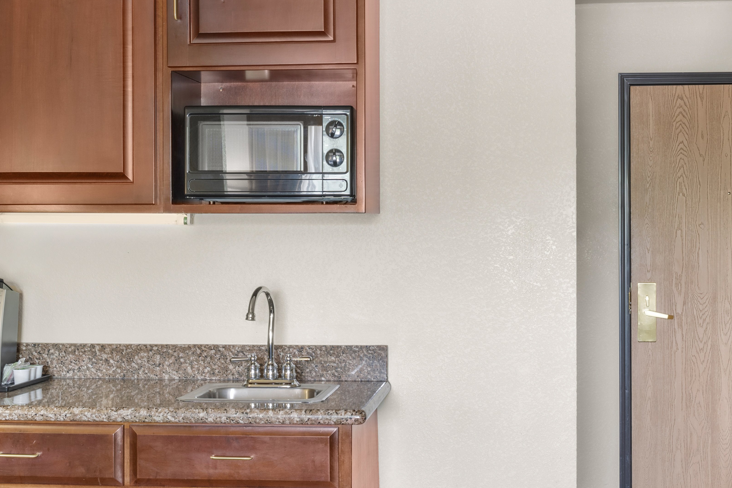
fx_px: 1261
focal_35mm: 62
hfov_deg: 32.4
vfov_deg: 21.9
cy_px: 250
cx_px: 405
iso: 250
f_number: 10
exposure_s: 3
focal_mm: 24
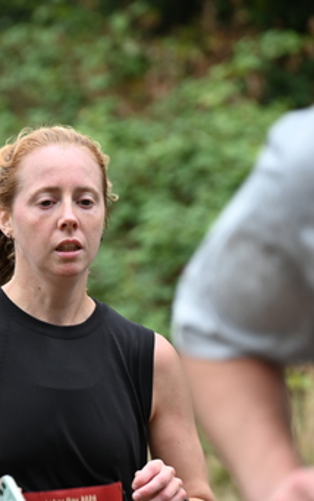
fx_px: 4487
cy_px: 259
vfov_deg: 6.4
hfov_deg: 4.0
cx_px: 18
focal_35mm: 328
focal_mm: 200
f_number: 6.3
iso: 1000
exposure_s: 1/250
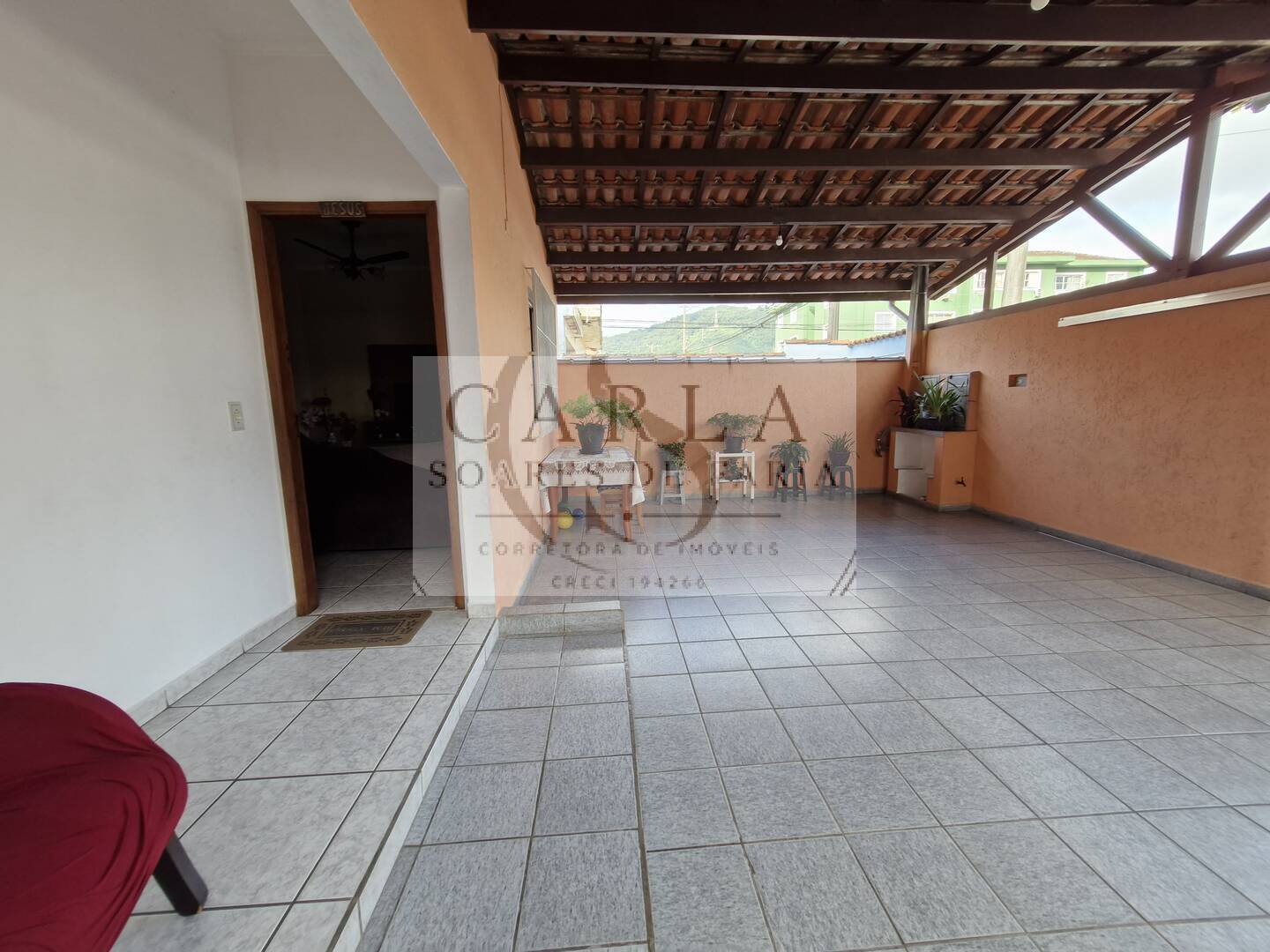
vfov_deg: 89.9
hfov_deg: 106.2
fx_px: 477
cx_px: 635
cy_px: 476
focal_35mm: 13
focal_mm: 1.74
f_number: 2.2
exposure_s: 1/60
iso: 50
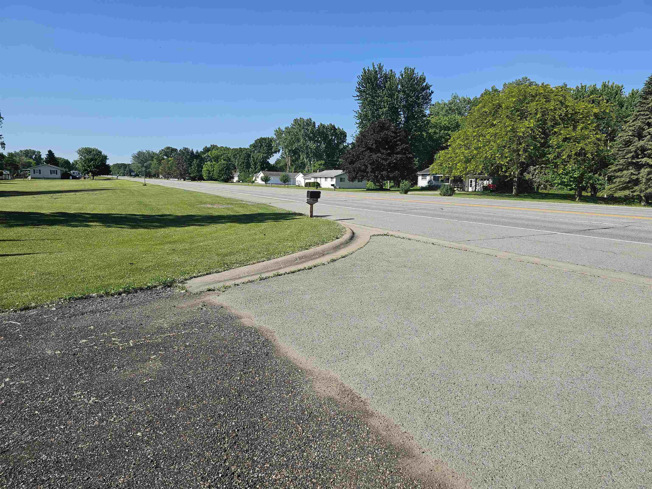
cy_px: 244
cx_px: 326
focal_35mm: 23
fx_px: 433
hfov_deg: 73.9
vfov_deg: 58.9
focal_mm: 6.3
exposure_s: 1/1369
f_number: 1.7
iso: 16
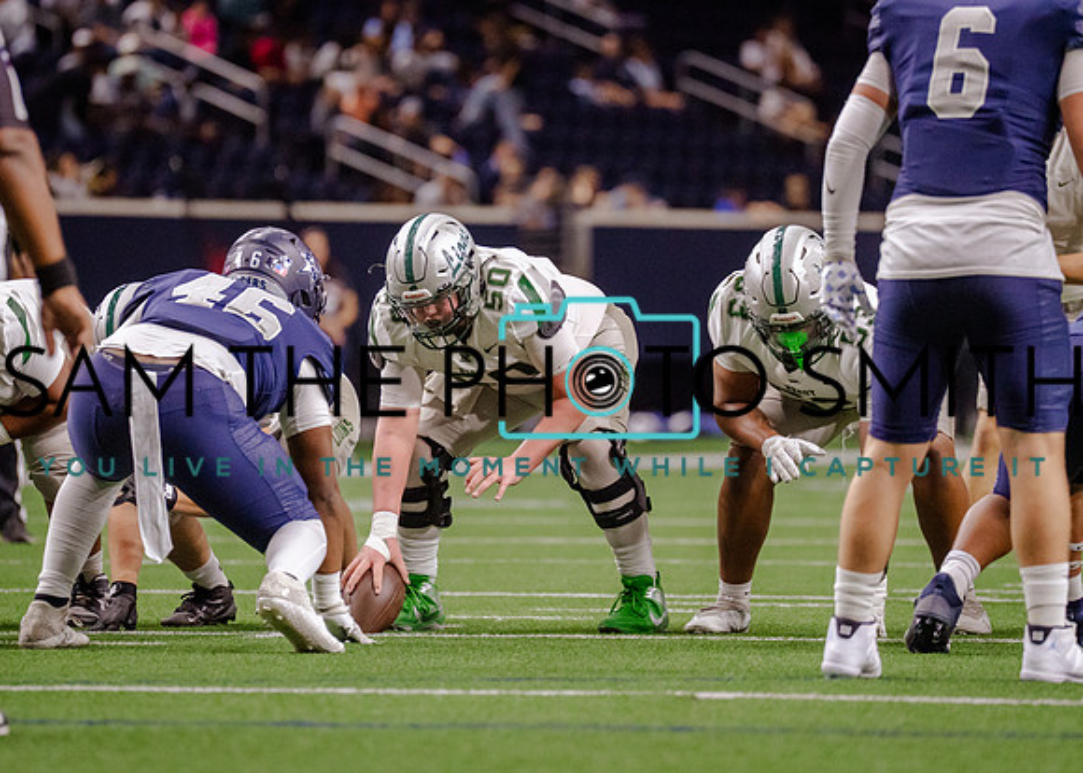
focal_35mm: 342
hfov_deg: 5.9
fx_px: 10525
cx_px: 536
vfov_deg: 4.2
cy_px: 350
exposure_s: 1/1250
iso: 3200
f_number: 2.8
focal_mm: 200
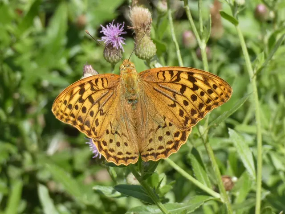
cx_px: 142
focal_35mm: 138
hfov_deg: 14.3
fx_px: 1136
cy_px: 107
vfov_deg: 10.7
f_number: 5.3
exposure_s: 1/250
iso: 80
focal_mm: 24.7
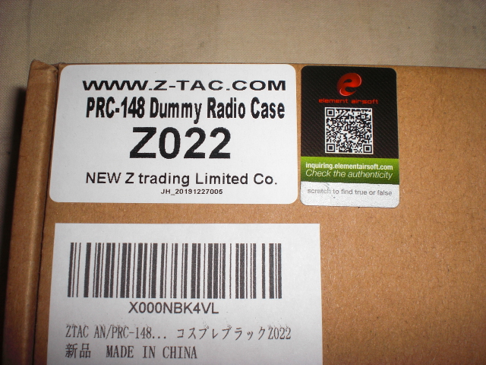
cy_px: 182
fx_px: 534
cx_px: 243
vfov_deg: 37.7
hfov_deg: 49.0
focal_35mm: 38
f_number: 5.6
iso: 64
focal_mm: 6.3
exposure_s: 1/60
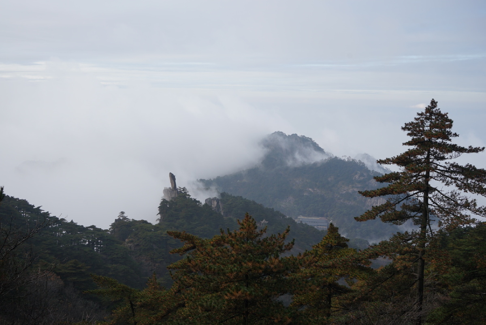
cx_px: 243
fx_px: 581
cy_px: 162
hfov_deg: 45.4
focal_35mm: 43
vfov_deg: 31.2
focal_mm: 43
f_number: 8
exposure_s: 1/125
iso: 100
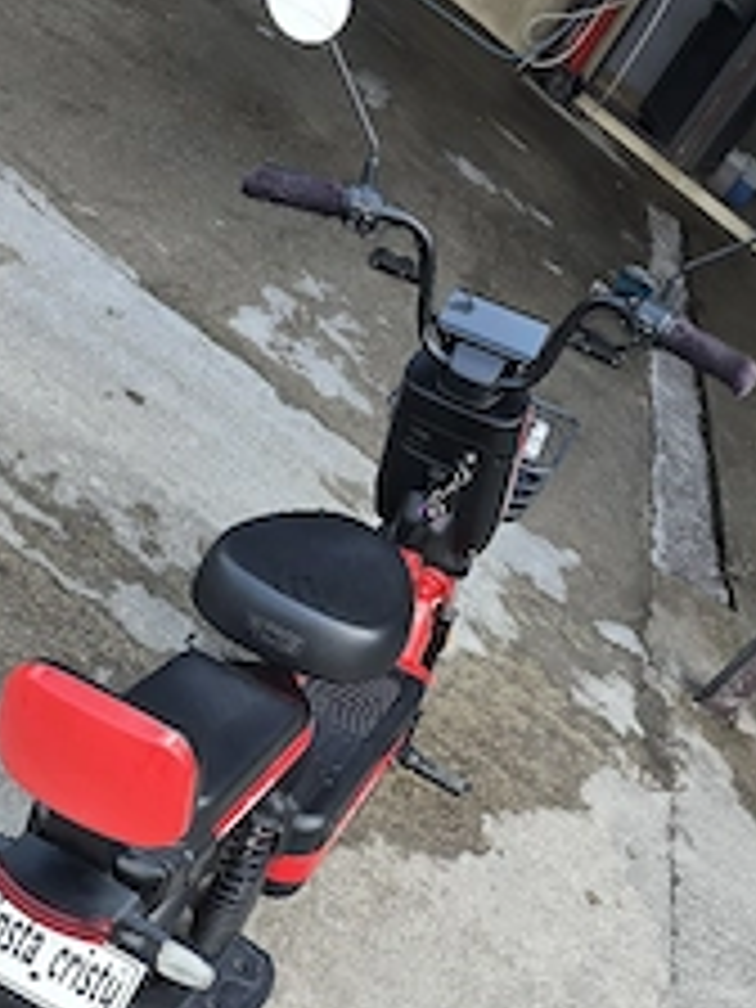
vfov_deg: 44.8
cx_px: 392
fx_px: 1194
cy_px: 702
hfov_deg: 35.1
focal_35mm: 41
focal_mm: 6.3
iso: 20
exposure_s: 1/182
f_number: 1.7
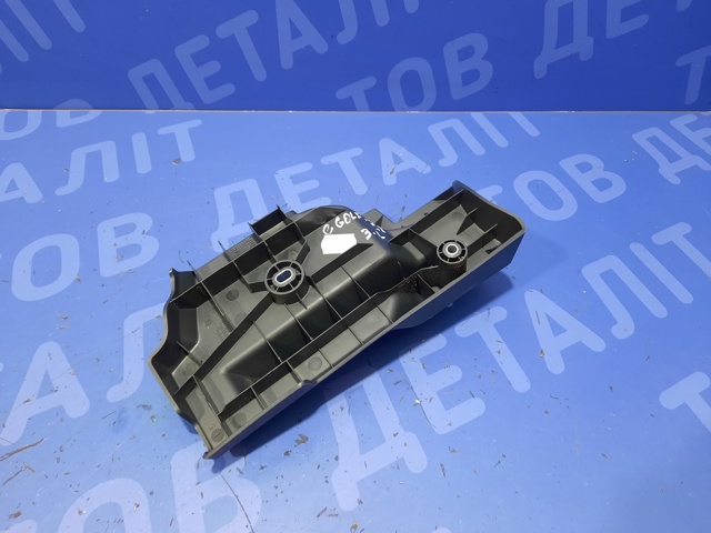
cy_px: 266
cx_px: 356
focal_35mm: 25
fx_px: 513
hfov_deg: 69.4
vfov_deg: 54.9
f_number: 2
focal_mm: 4.6
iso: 400
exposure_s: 1/33
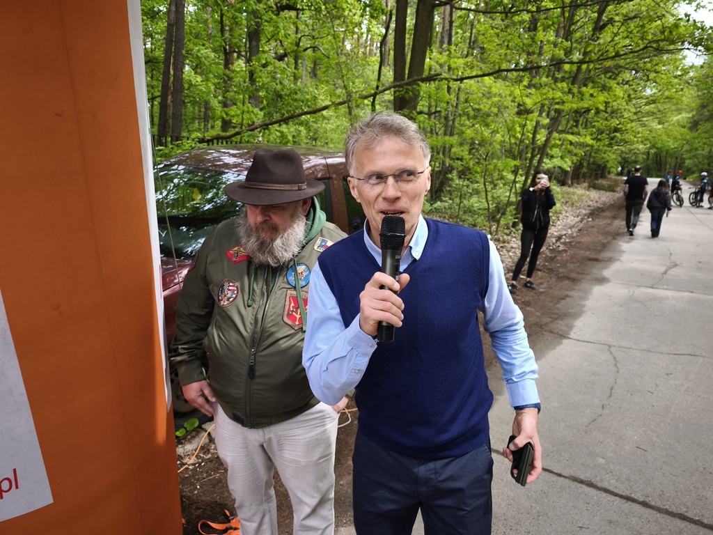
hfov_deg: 73.9
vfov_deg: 58.9
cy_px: 268
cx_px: 356
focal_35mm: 23
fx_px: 474
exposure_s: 1/160
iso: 50
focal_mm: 6.57
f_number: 1.6
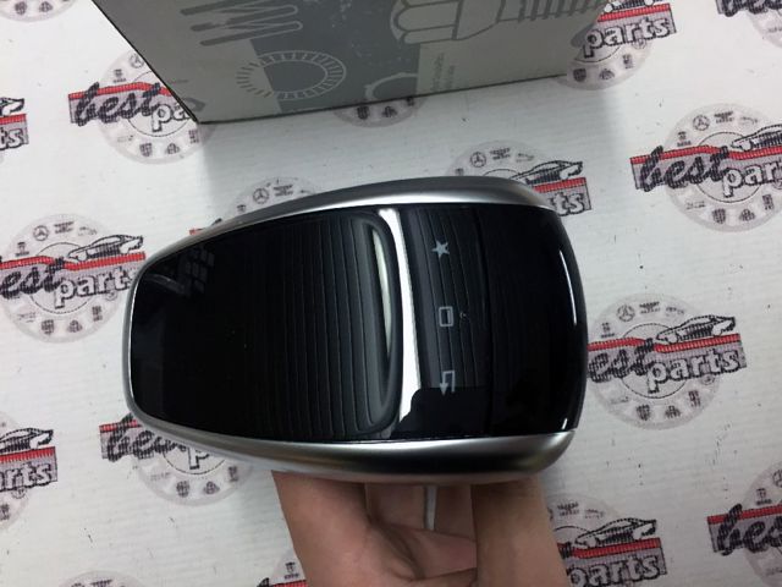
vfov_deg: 48.2
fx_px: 655
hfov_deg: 61.7
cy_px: 294
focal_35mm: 29
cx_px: 391
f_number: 2.2
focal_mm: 4.15
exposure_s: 1/33
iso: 100
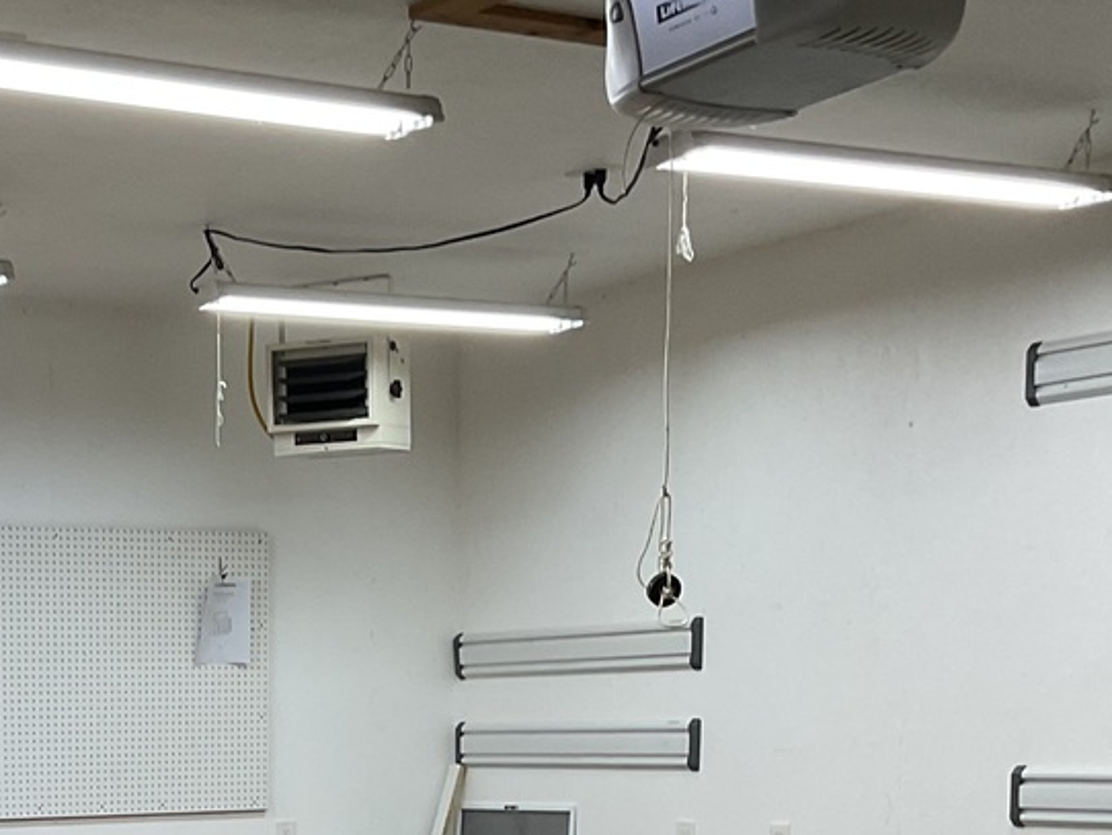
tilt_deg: -6.3
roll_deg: +0.5
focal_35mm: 77
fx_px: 2475
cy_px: 1032
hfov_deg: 24.7
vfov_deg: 18.1
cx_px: 133
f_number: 1.8
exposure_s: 1/60
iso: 50
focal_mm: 3
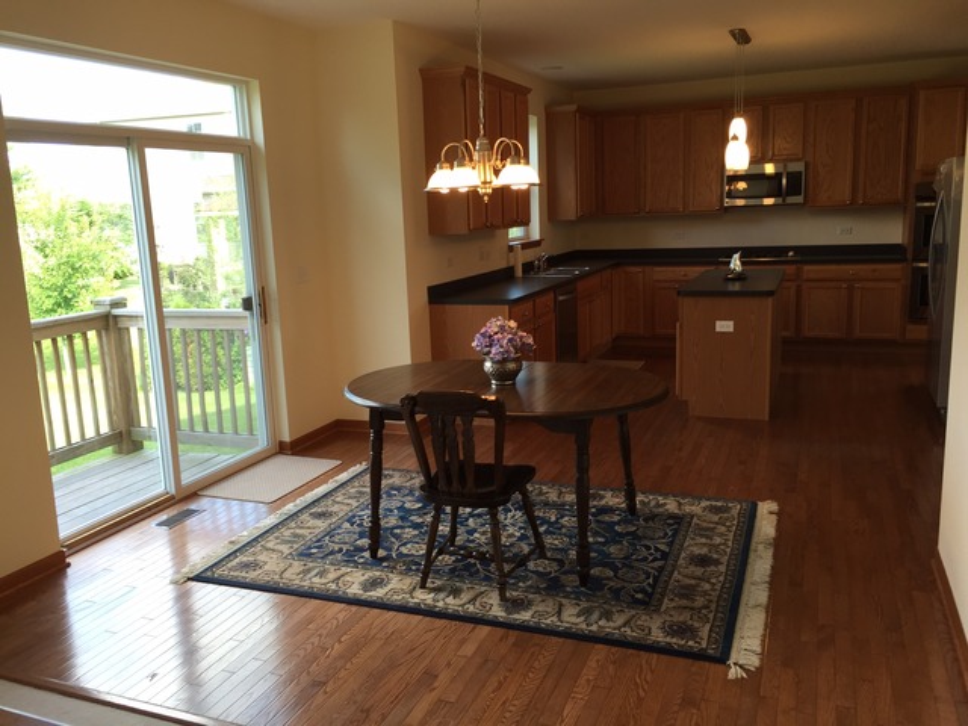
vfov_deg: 48.2
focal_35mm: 29
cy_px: 363
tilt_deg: -12.4
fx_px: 811
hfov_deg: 61.7
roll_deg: +1.0
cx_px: 484
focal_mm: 4.15
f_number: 2.2
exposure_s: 1/60
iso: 32
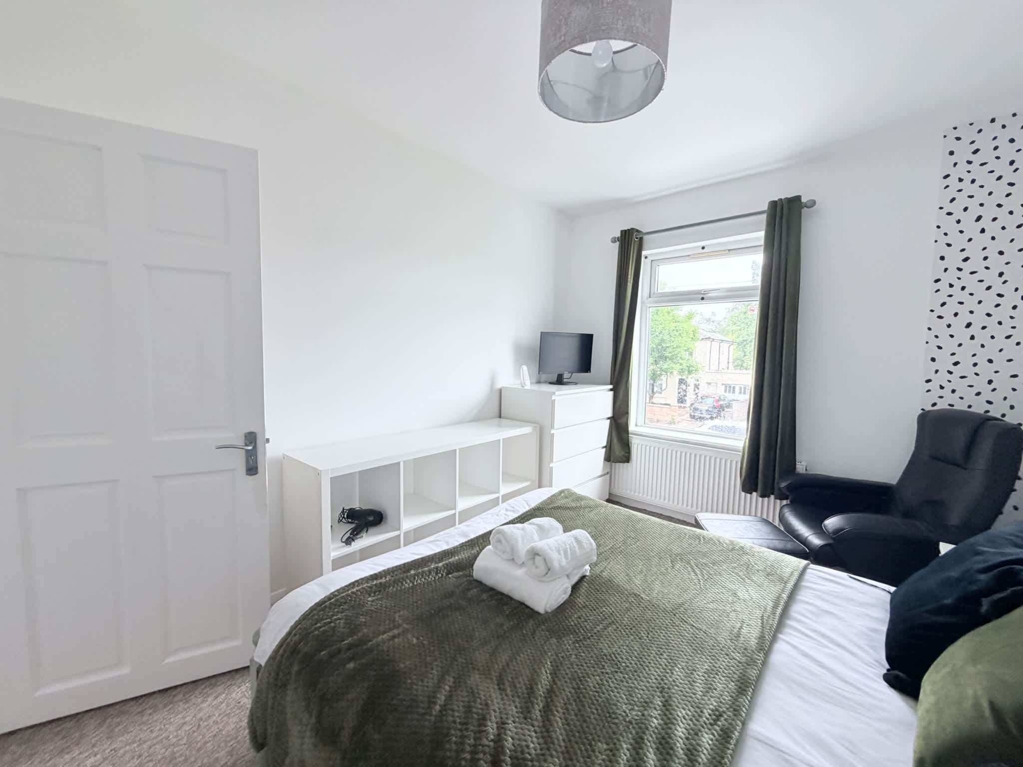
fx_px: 414
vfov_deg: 85.7
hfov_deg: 102.1
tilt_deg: -4.7
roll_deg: -1.0
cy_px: 384
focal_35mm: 14
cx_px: 512
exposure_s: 1/121
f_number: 2.2
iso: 250
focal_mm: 2.2
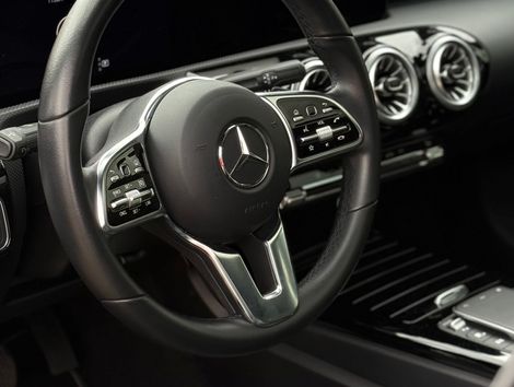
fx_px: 714
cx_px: 257
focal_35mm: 48
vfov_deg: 30.3
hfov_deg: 39.6
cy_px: 194
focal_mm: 6.76
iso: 100
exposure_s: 1/302
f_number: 1.78
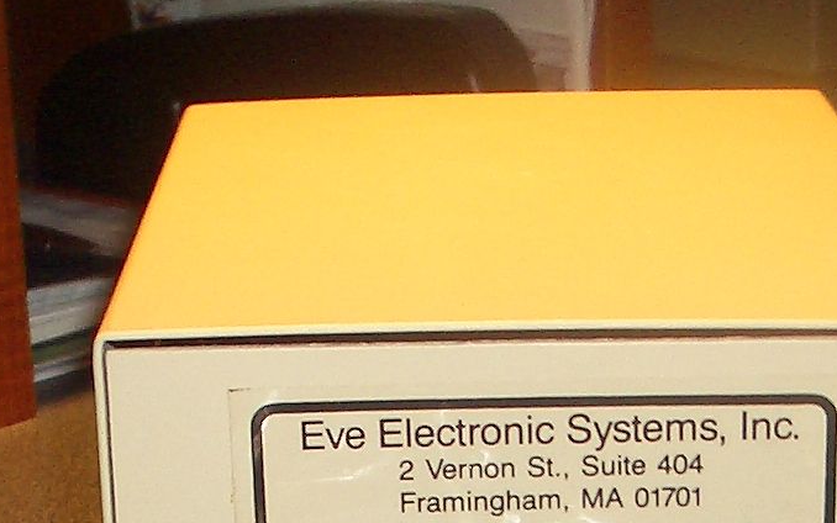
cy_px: 839
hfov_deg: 16.5
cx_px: 517
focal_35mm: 126
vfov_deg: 10.0
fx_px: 2875
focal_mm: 5.8
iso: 100
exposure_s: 1/60
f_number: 2.6
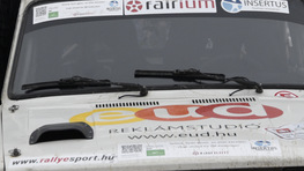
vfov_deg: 5.7
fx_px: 1709
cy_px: 6
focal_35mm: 212
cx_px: 147
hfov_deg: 10.2
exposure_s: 1/320
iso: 320
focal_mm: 52
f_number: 5.6
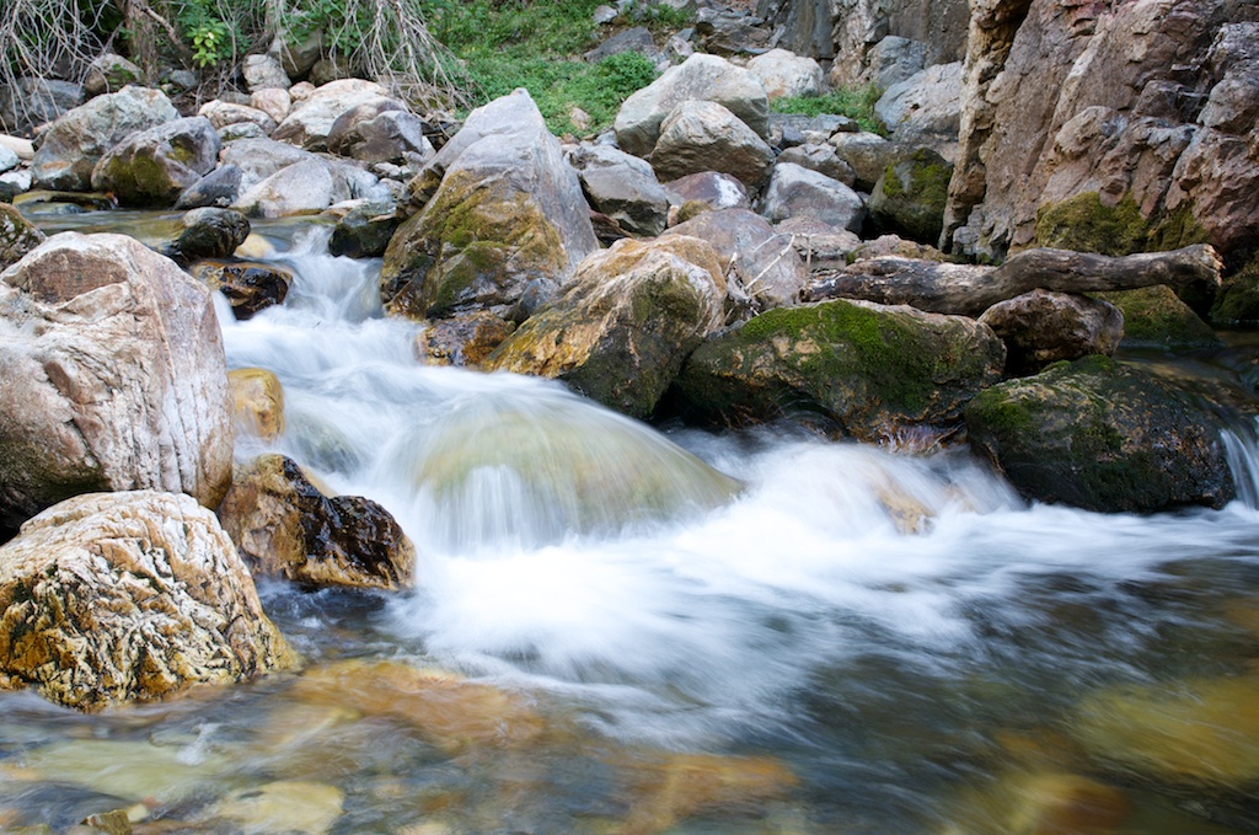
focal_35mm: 44
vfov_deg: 30.7
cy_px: 418
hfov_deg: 45.0
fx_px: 1519
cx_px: 630
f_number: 8
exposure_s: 1/6
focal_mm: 29
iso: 200
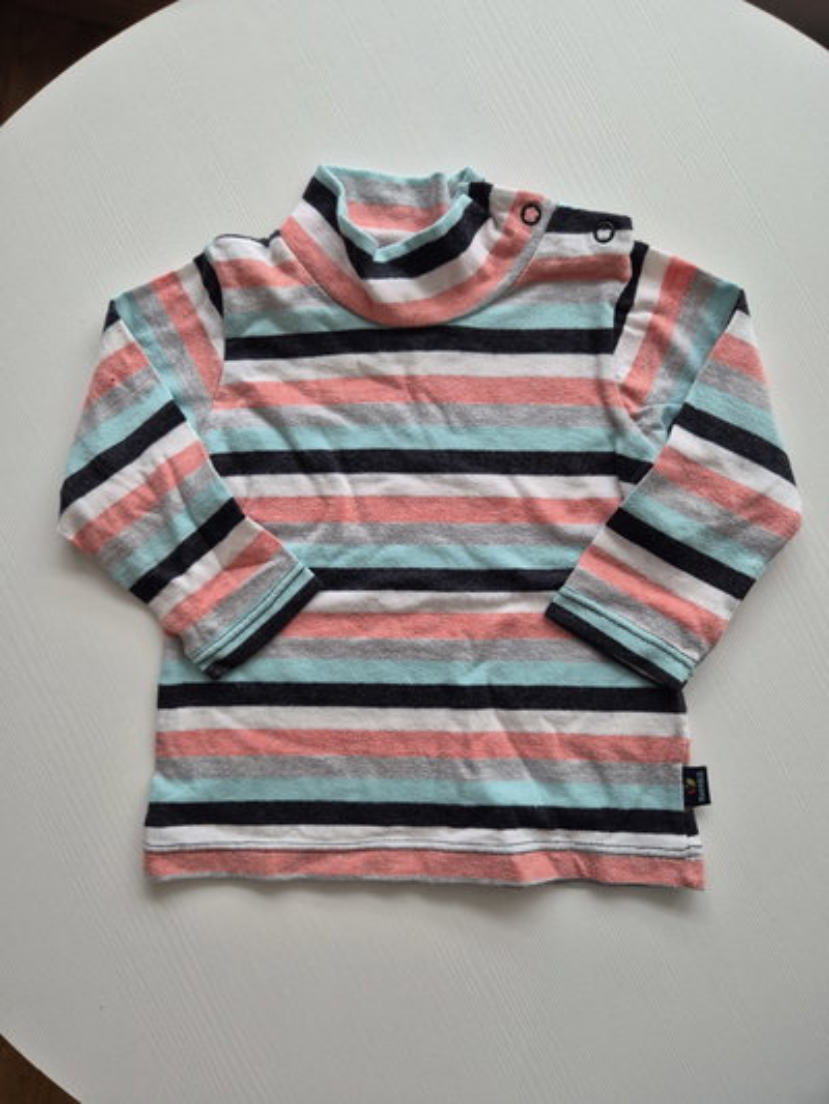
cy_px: 552
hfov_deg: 58.9
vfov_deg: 73.9
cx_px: 414
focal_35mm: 23
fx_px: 734
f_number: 1.8
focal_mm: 5.4
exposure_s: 1/120
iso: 500
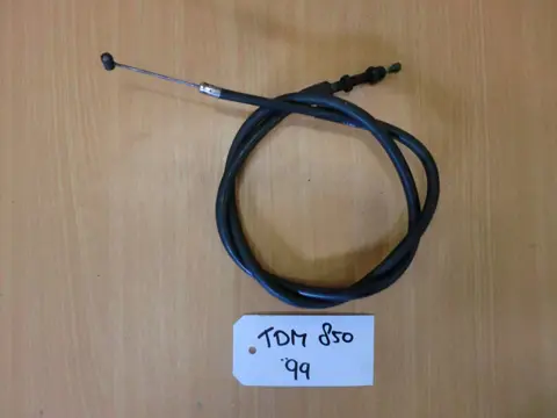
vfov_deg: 51.4
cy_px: 209
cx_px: 278
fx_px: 434
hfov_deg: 65.3
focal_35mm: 27
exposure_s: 1/60
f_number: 3.2
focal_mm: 4.9
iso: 320
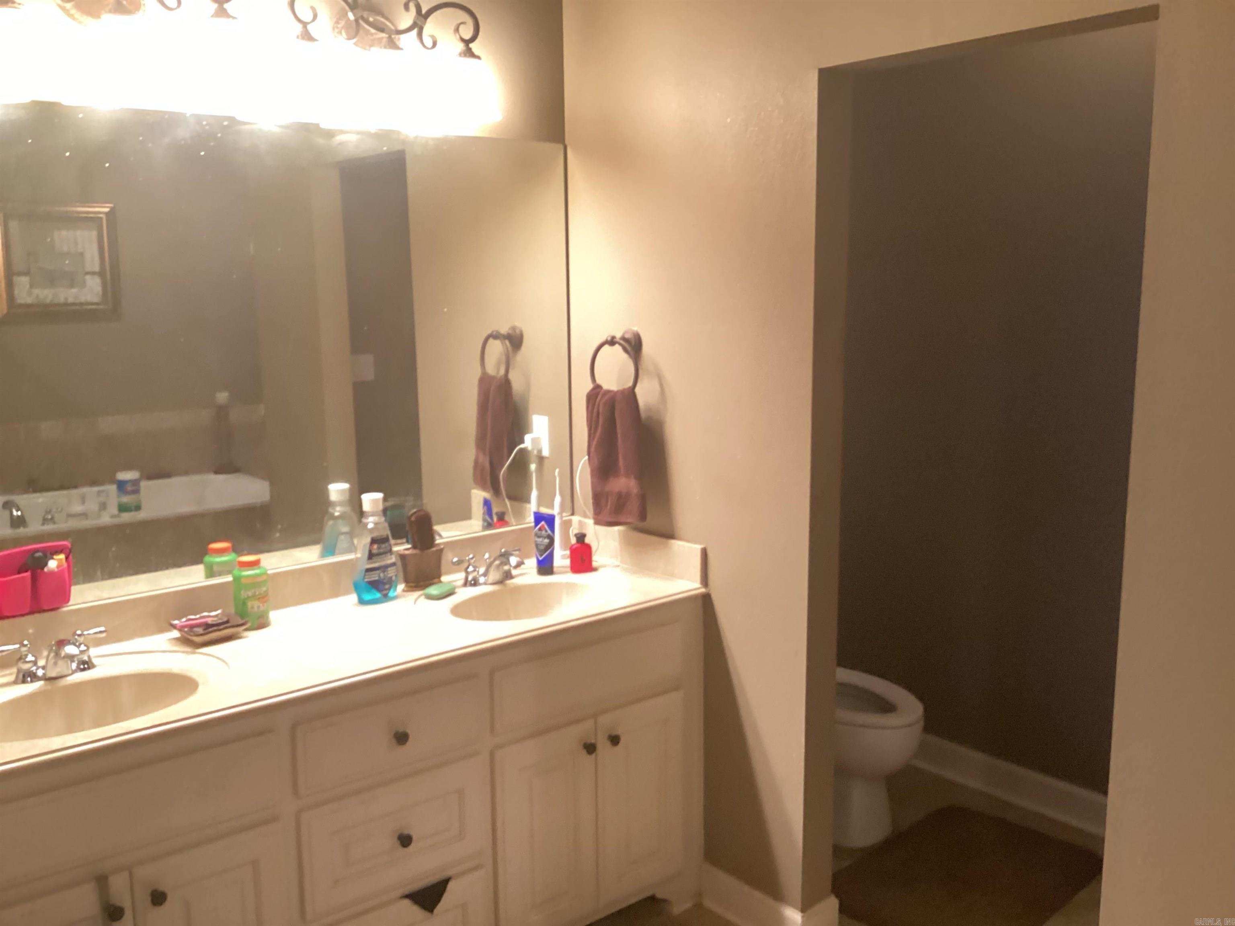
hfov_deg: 58.4
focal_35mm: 31
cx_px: 618
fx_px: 1106
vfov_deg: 45.4
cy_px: 463
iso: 640
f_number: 2.4
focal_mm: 3.3
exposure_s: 1/30
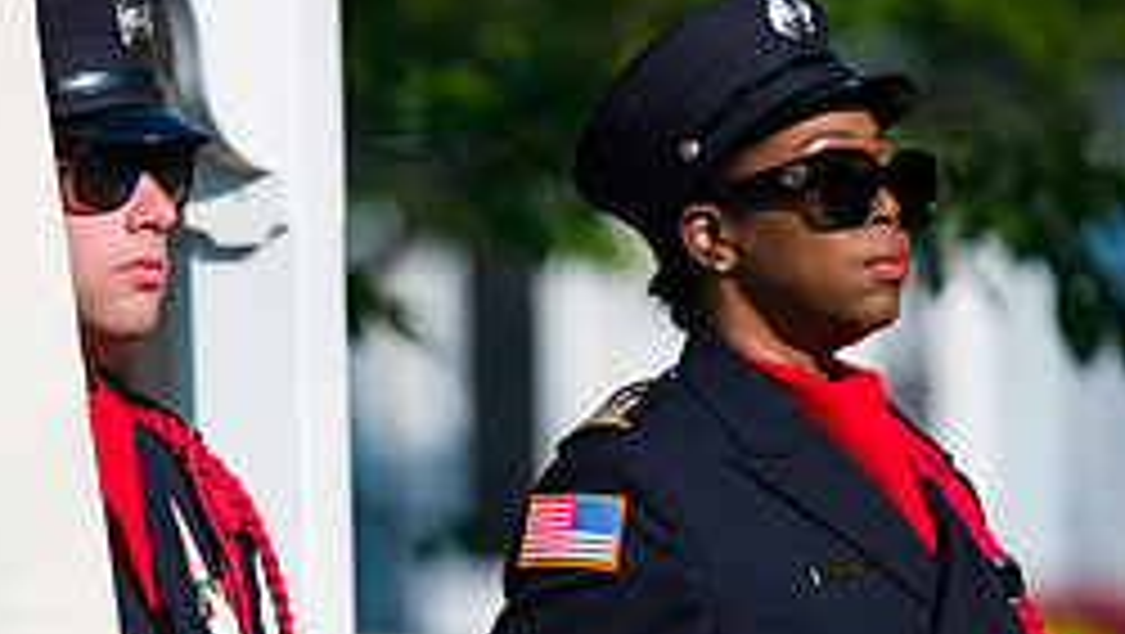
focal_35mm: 485
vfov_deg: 2.5
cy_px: 567
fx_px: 14477
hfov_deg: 4.4
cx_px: 189
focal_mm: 200
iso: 200
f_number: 3.2
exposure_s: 1/4000
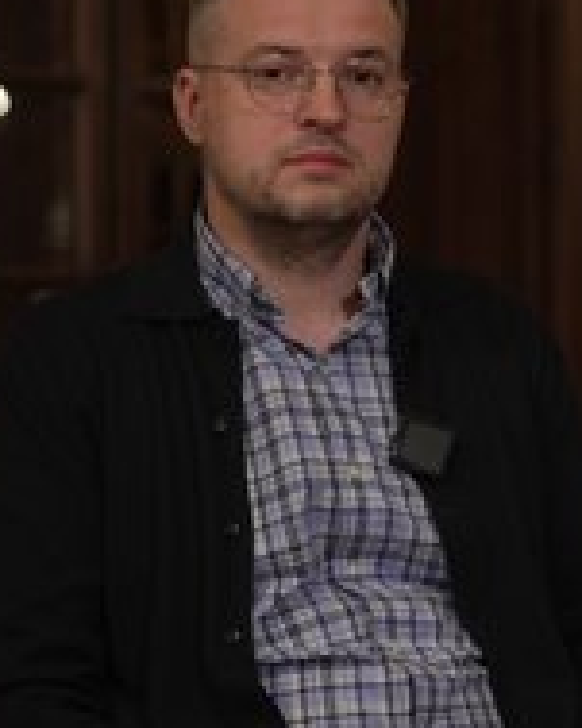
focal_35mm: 121
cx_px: 470
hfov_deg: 12.7
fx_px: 2607
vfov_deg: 15.9
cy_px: 329
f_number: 2.8
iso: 500
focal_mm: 61
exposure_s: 1/125
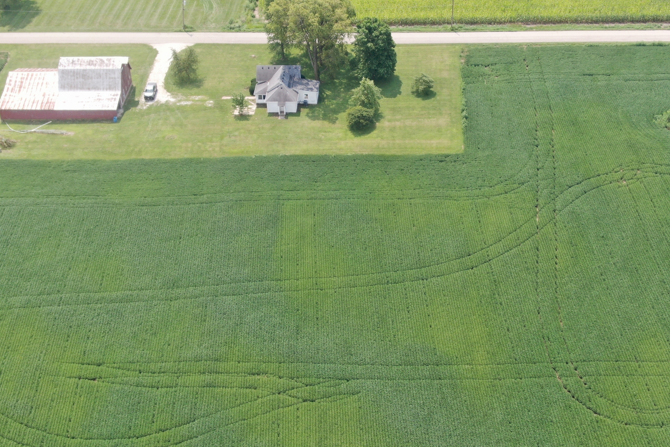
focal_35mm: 58
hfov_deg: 34.5
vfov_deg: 23.4
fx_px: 1079
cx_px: 357
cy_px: 193
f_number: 3.8
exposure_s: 1/320
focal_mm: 8.6
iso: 100
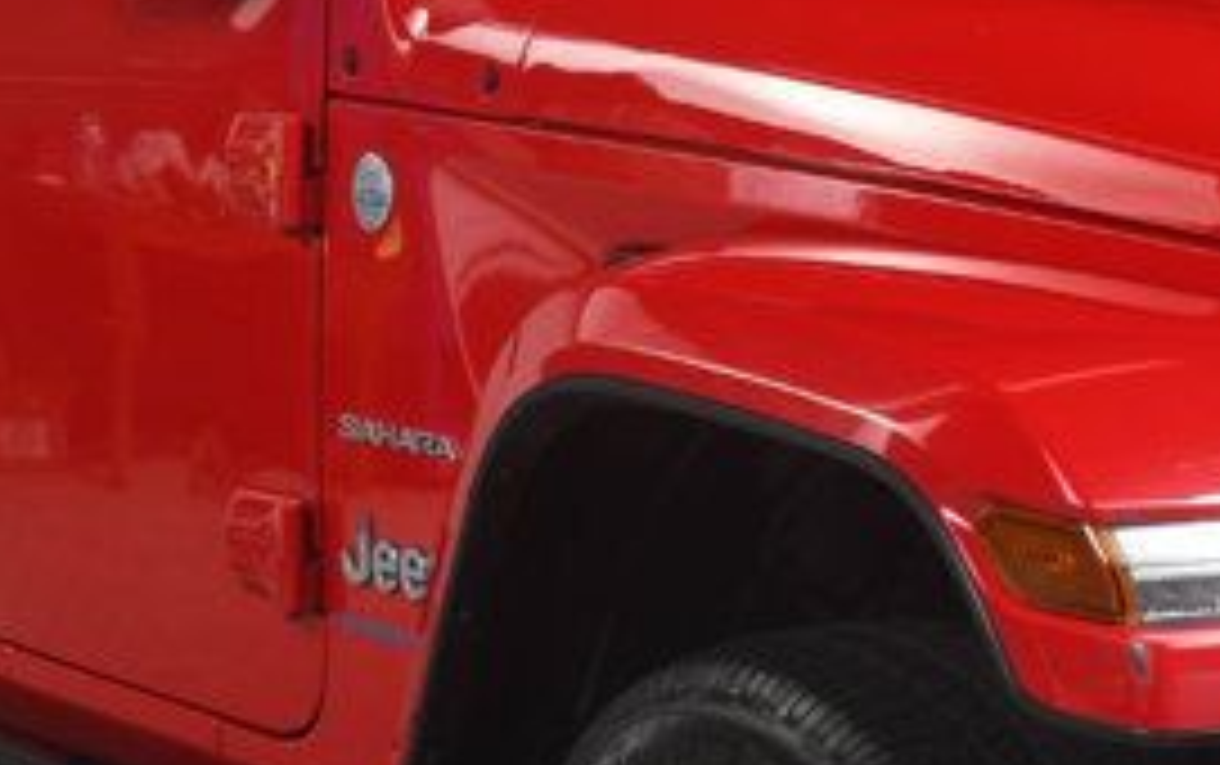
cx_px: 1148
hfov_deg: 13.8
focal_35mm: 150
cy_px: 490
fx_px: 4993
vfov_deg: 8.8
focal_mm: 26
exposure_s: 1/160
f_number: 9
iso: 100
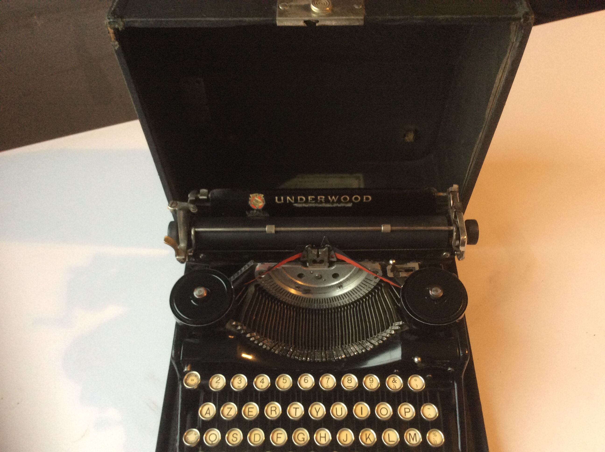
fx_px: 558
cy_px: 226
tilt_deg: -54.8
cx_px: 302
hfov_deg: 56.9
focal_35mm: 32
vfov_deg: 44.1
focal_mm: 3.3
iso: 125
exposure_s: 1/25
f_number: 2.4
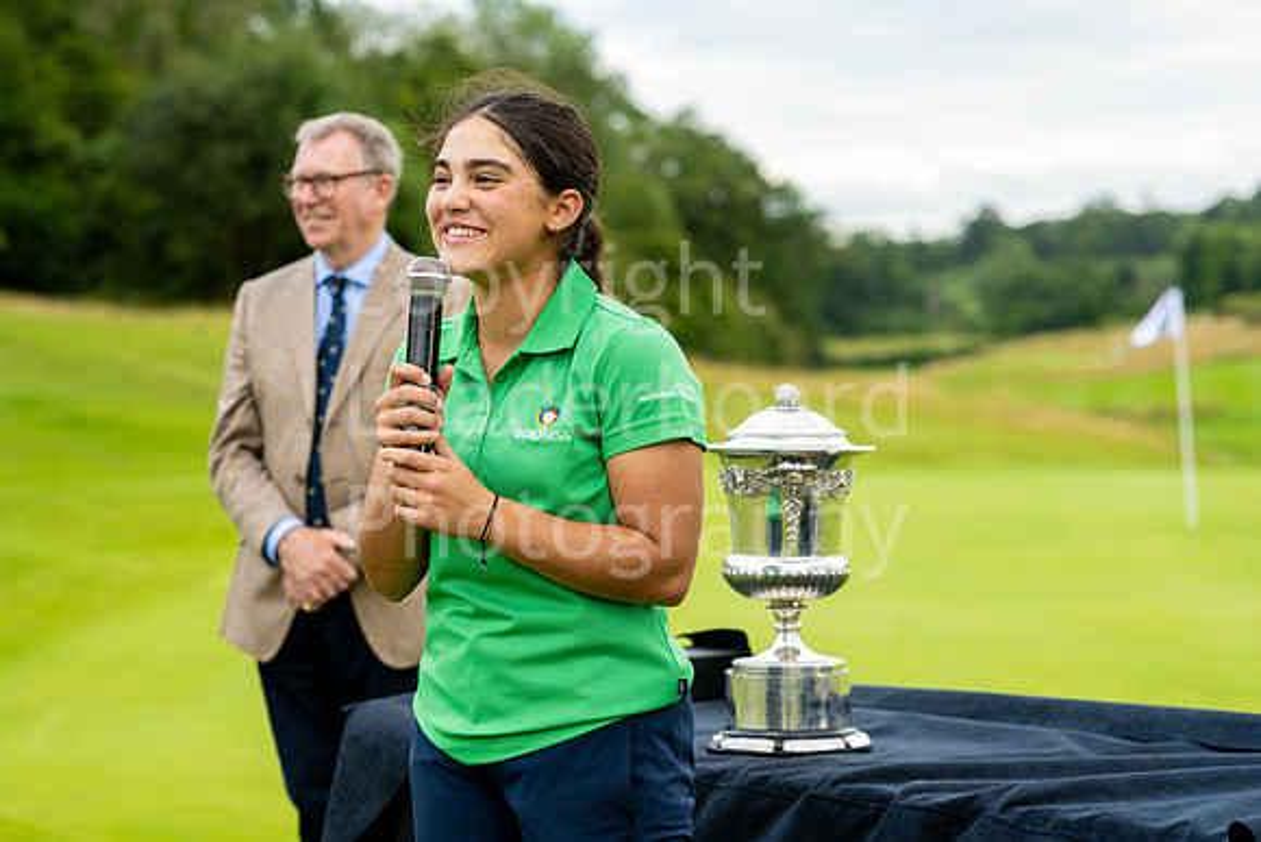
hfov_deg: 23.9
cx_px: 630
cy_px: 421
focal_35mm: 85
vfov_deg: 16.1
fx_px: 2978
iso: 400
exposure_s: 1/400
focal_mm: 85
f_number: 4
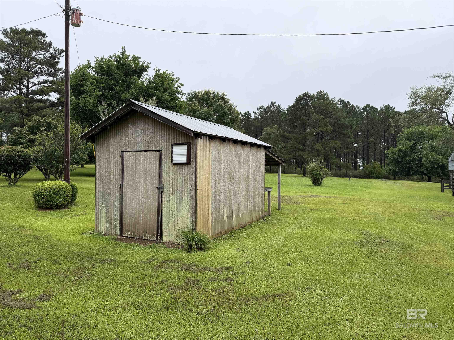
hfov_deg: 71.6
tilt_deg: -0.3
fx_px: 315
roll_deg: -0.1
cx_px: 227
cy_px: 170
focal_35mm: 24
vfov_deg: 56.8
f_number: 1.78
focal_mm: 6.76
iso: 80
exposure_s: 1/1046
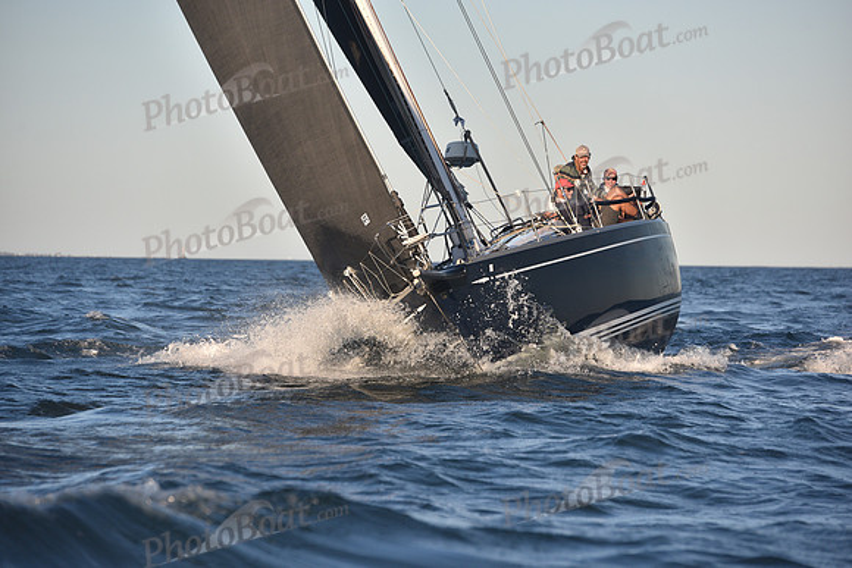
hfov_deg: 11.1
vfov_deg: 7.4
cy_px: 284
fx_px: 4379
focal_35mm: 185
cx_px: 426
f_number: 5.6
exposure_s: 1/800
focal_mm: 185
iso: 400
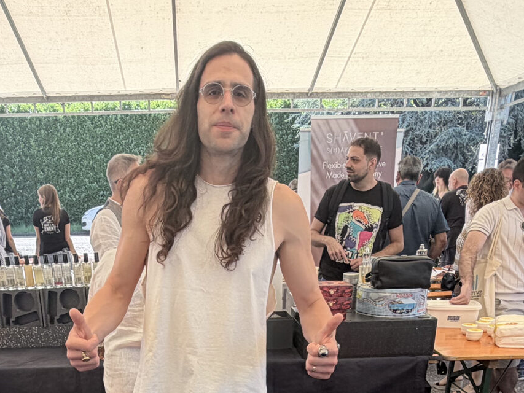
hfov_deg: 44.5
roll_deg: +2.2
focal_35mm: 42
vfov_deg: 29.8
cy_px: 461
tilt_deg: -22.6
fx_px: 636
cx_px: 204
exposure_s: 1/128
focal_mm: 2.22
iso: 40
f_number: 2.2
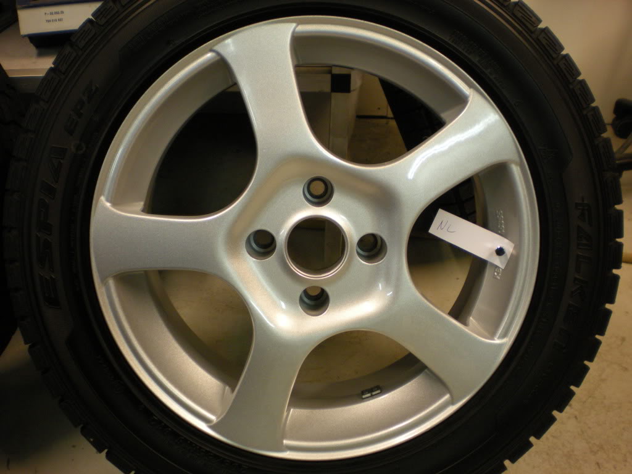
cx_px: 316
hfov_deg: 49.0
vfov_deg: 37.7
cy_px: 237
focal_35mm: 38
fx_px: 694
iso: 200
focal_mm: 6.3
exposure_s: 1/48
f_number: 3.1
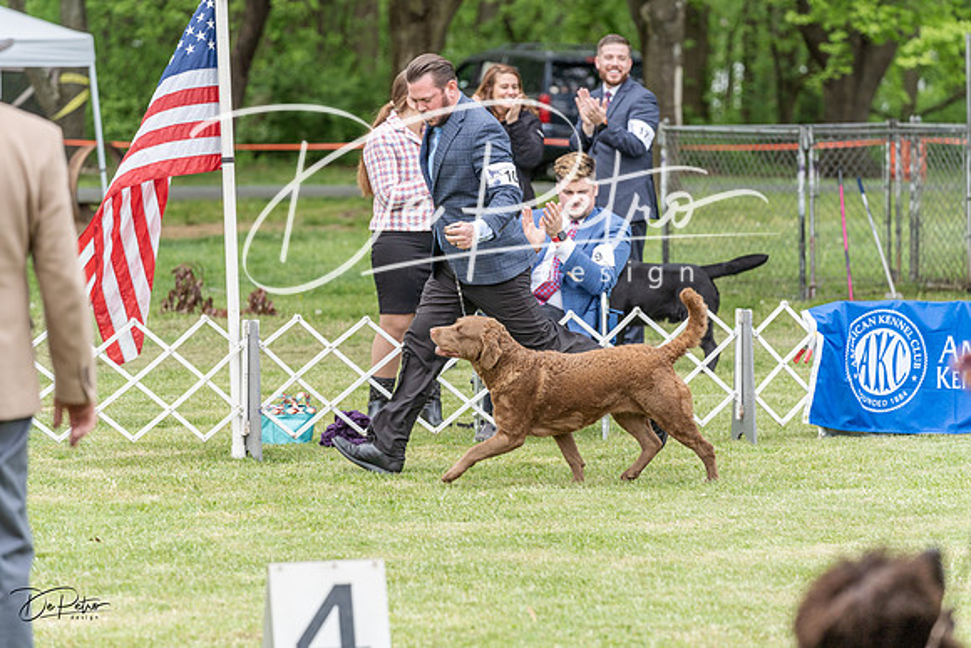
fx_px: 4802
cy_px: 324
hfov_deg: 11.5
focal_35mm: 178
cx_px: 486
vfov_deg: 7.7
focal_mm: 178
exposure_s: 1/1000
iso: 500
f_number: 4.5
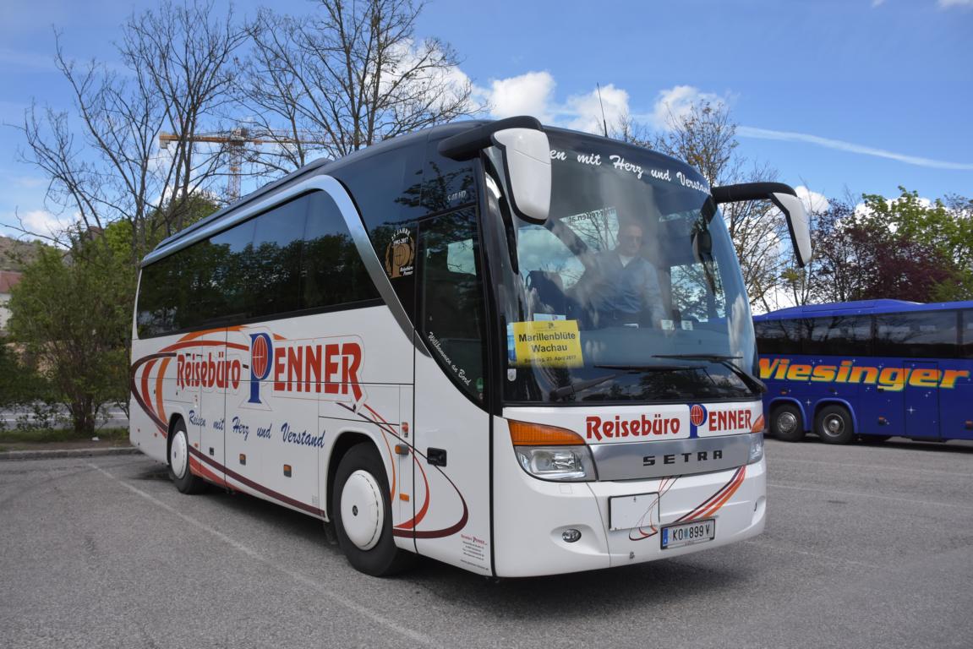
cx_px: 486
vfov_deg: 43.6
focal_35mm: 30
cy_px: 324
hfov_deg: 61.9
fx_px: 811
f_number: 5
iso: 800
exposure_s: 1/4000
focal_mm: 20
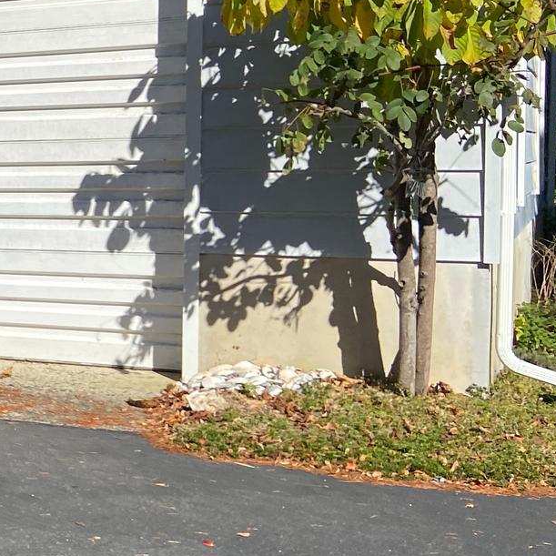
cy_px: 239
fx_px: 1399
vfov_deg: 22.5
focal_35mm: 77
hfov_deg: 18.7
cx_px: -365
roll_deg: -0.6
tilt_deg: -3.9
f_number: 1.8
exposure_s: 1/5747
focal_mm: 4.25
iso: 32
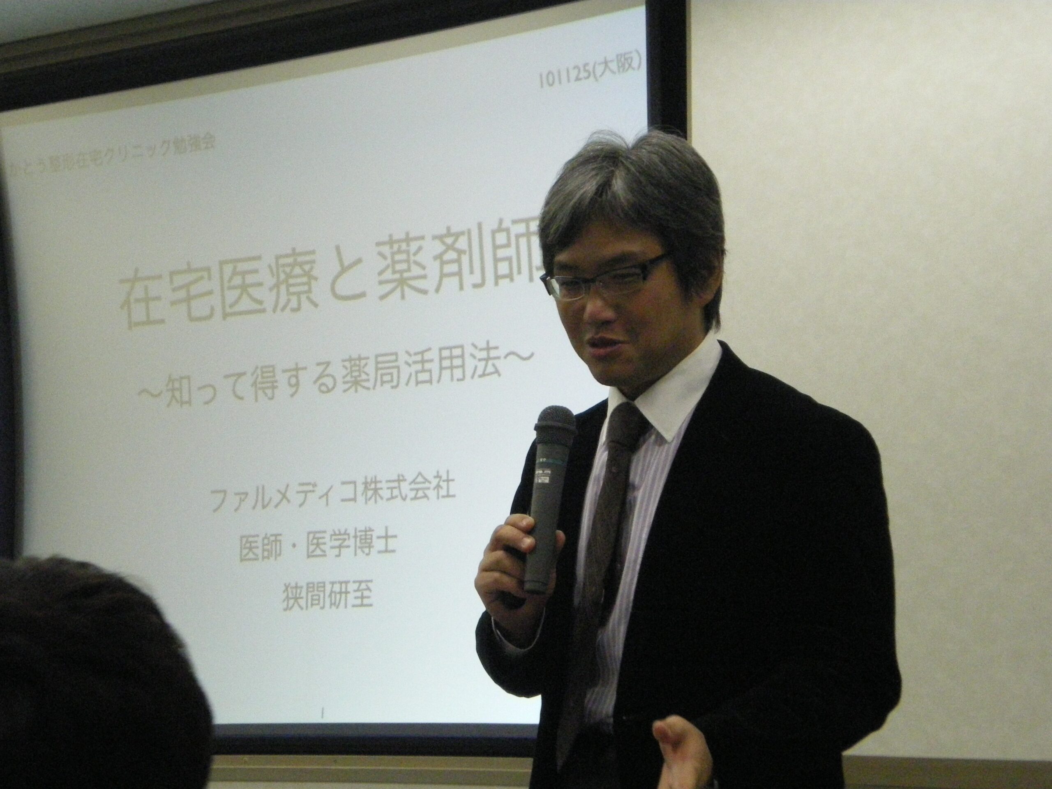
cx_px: 526
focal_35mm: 82
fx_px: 2492
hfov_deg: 23.8
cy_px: 394
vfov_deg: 18.0
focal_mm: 14.3
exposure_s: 1/80
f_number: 5.1
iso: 800
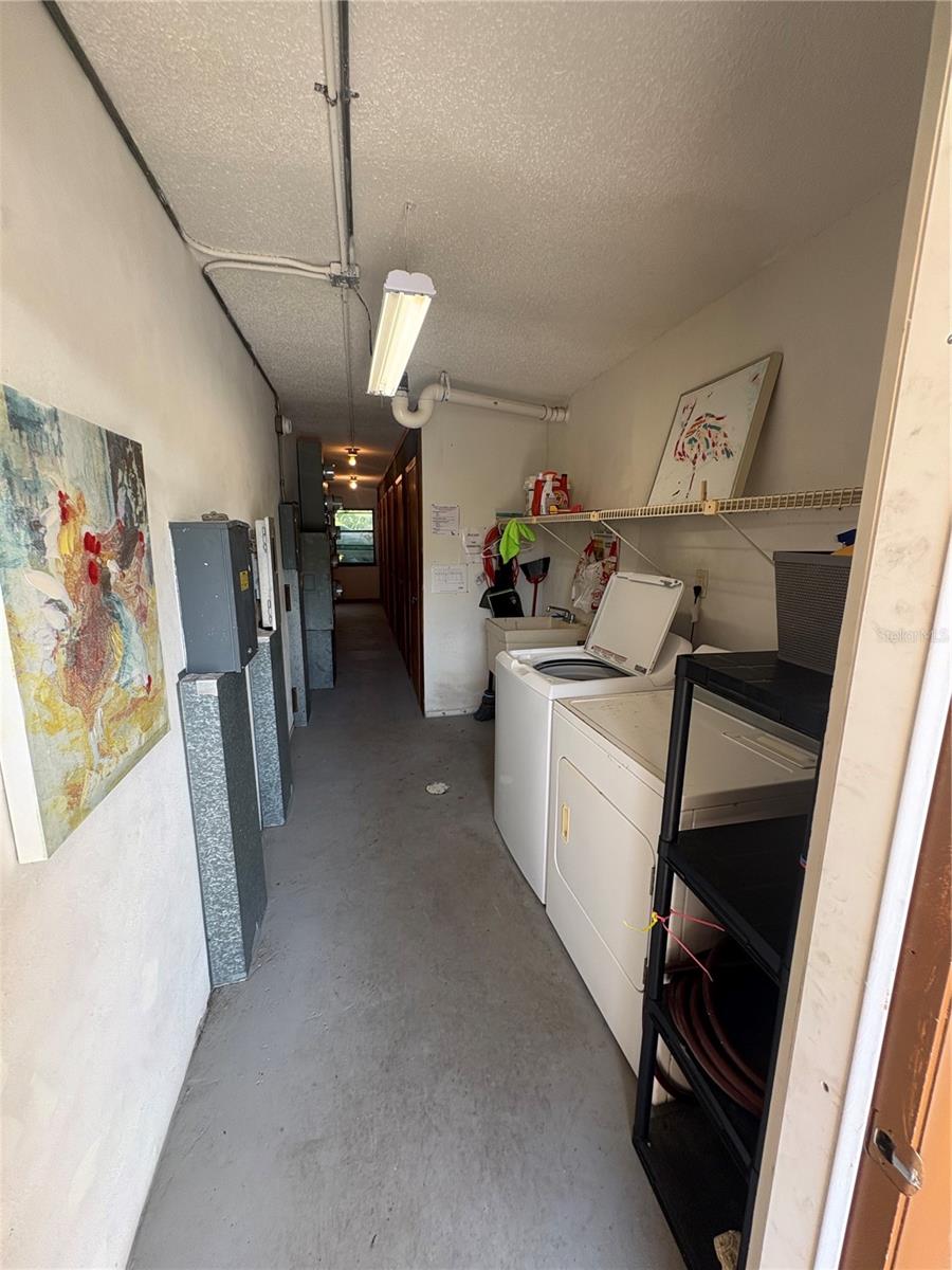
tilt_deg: -10.3
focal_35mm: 14
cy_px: 635
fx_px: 513
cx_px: 476
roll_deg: -0.3
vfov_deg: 102.1
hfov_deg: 85.7
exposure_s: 1/99
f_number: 2.2
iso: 100
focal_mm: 2.22
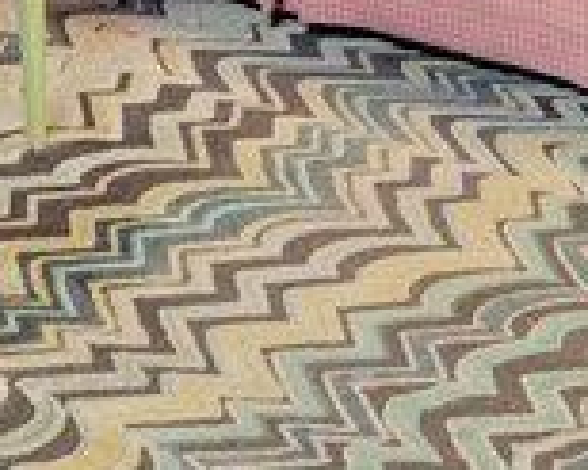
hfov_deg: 17.4
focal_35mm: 106
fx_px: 1843
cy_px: -634
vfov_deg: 11.9
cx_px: 664
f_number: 6.3
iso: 100
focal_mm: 16
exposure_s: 1/5
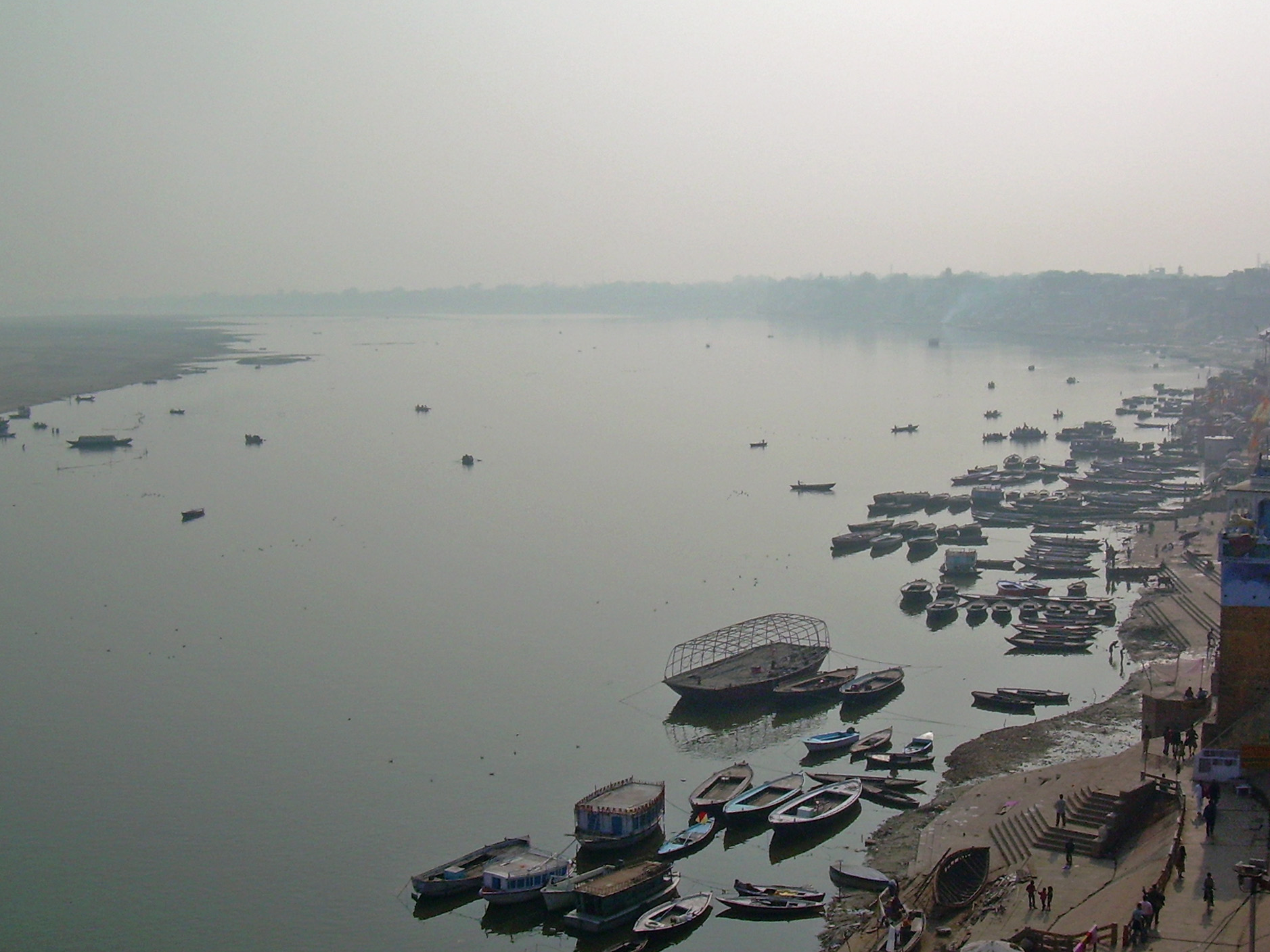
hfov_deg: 41.1
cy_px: 483
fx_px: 1688
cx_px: 736
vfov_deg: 31.5
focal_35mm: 46
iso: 50
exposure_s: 1/1297
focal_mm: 6.3
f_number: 4.6
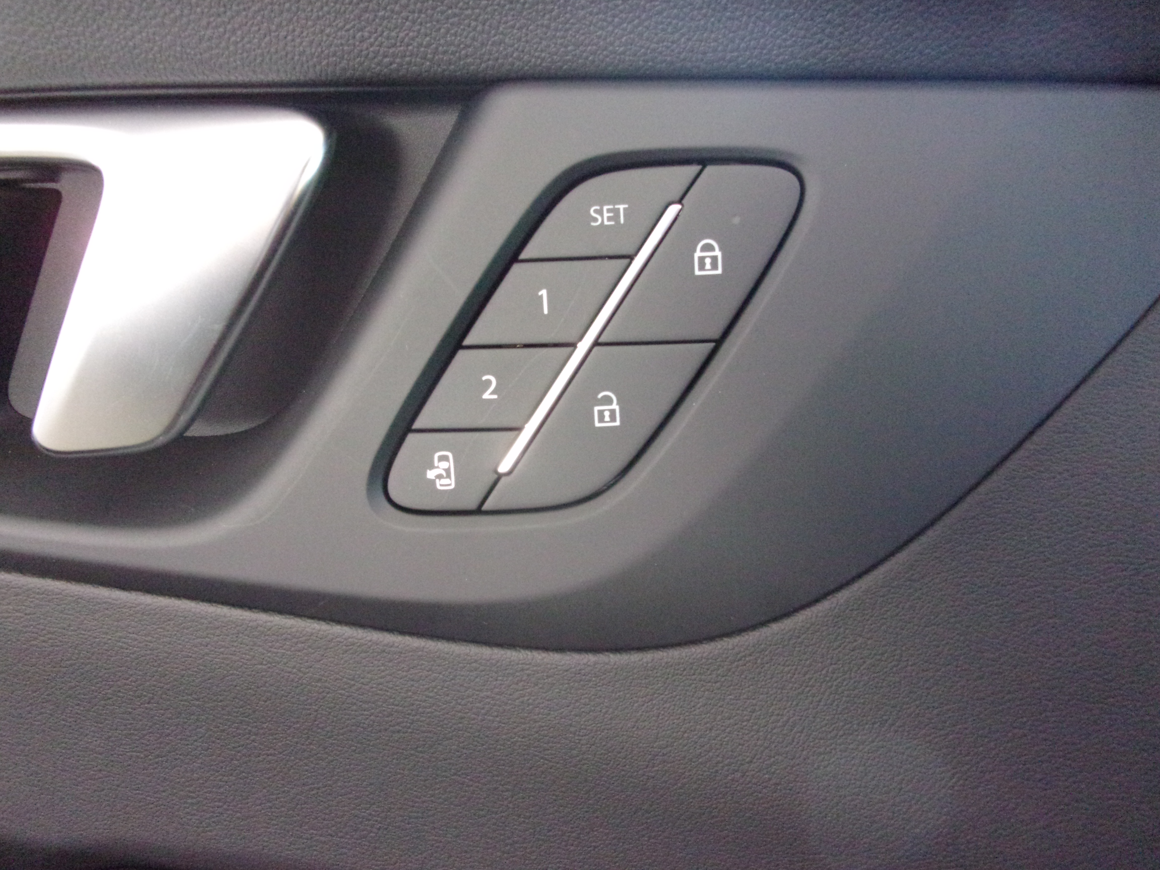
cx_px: 580
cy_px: 435
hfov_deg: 63.4
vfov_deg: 49.7
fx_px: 938
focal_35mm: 28
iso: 800
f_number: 3.9
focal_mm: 5.1
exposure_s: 1/38
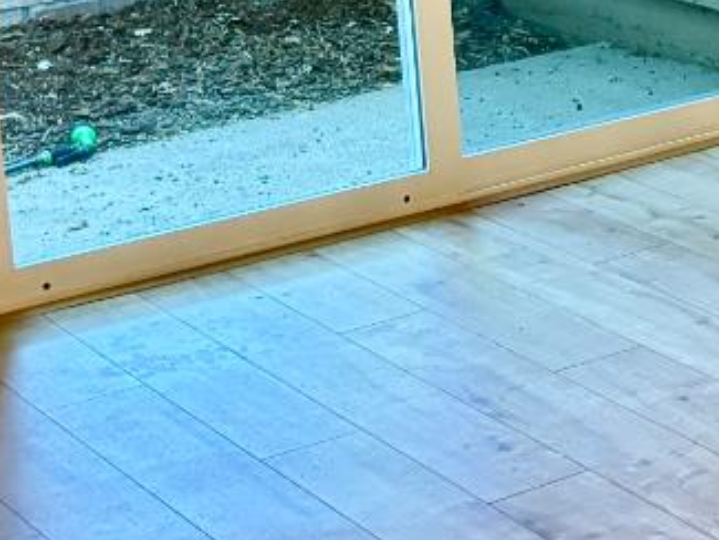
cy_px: -103
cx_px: 1111
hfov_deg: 15.1
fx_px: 2493
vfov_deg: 12.1
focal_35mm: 120
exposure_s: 1/60
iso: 250
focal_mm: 5.96
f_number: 1.6
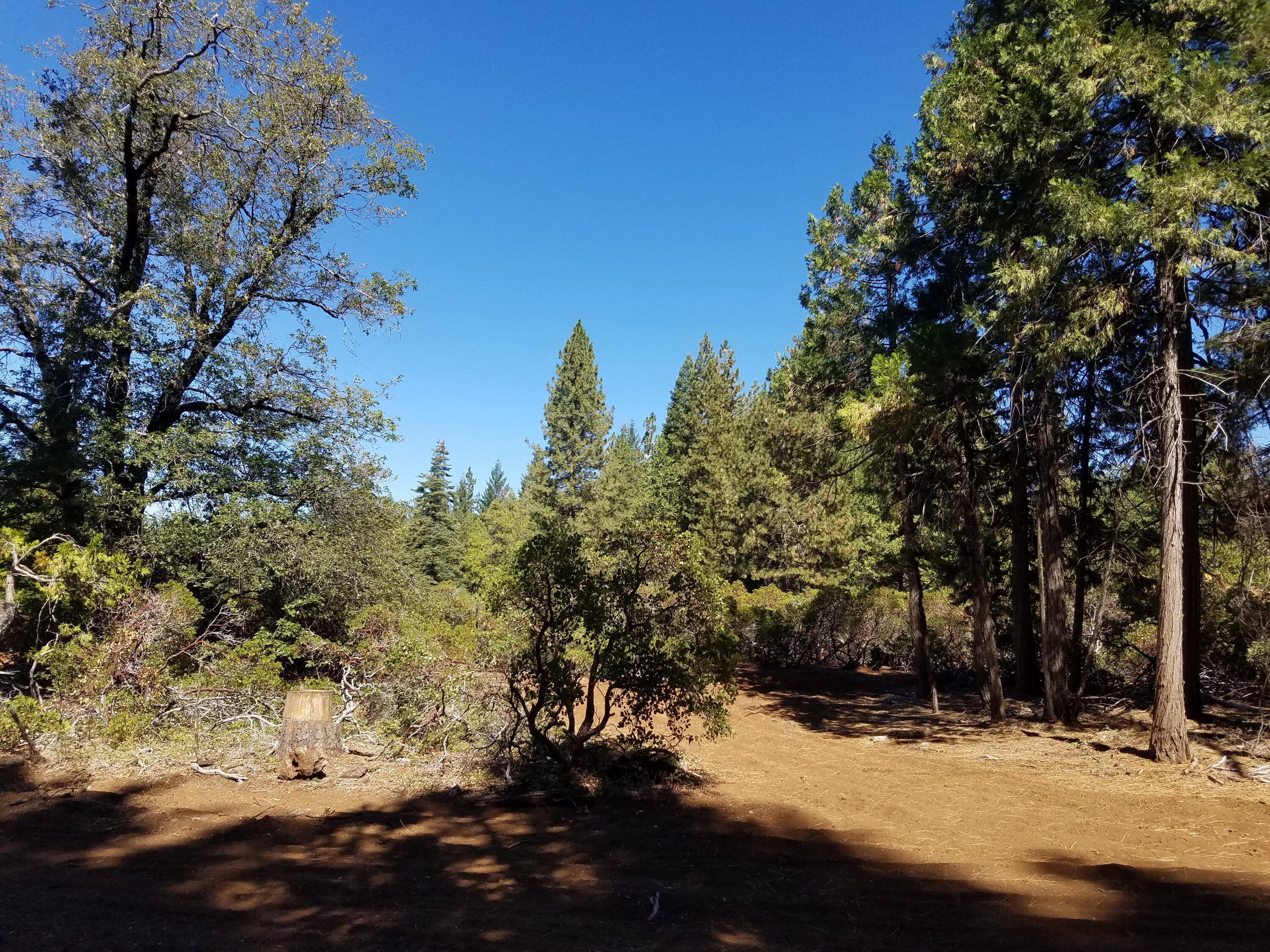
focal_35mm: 26
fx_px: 954
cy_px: 476
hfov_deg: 67.3
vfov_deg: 53.1
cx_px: 635
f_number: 1.7
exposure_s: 1/1540
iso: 50
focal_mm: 4.2
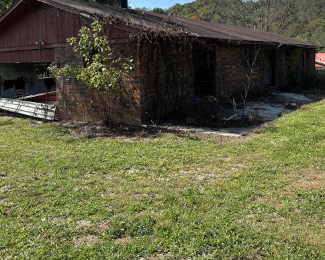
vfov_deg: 41.6
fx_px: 337
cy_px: 84
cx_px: 165
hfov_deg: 51.5
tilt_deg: -3.4
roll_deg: +0.8
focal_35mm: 35
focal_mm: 5.96
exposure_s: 1/2105
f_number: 1.6
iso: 50
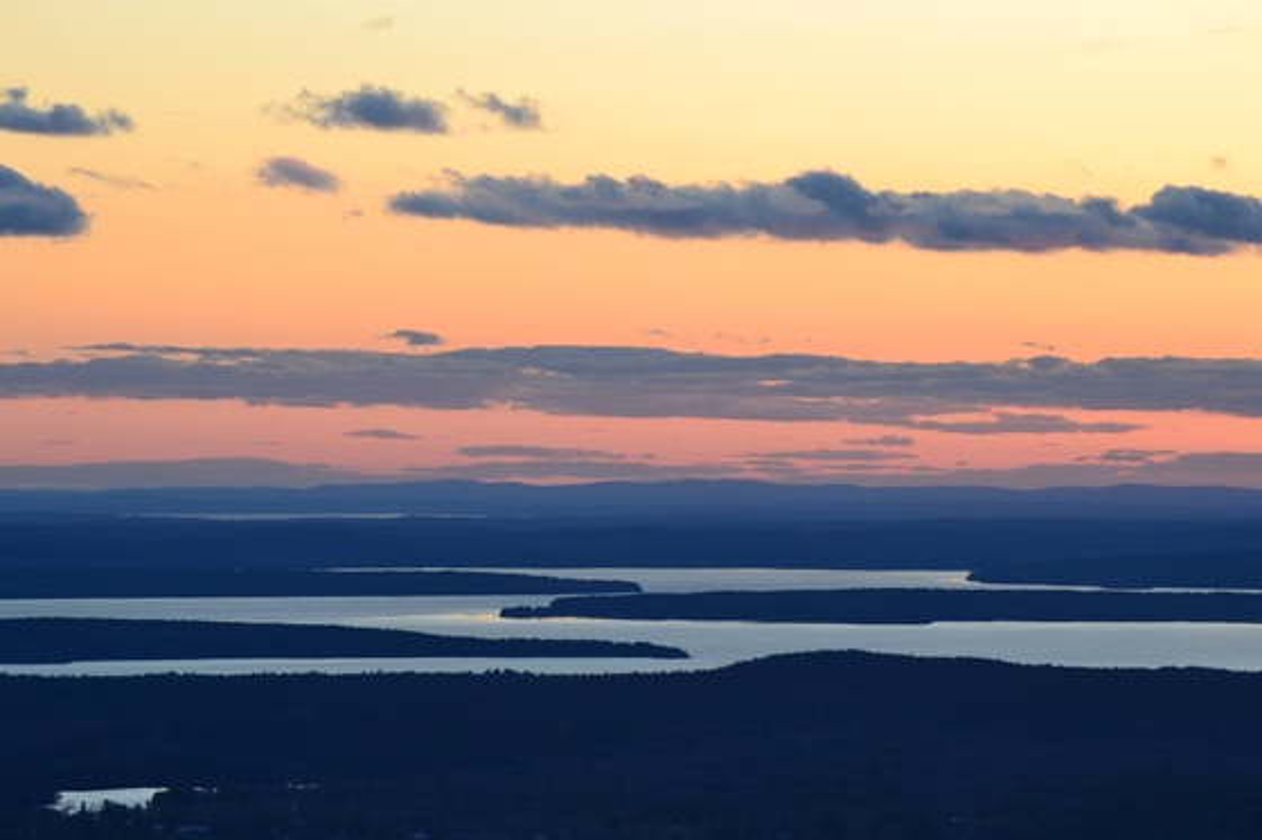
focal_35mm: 150
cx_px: 631
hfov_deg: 13.7
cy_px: 420
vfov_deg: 9.1
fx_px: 5256
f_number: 9
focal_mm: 100
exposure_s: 1/100
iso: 400
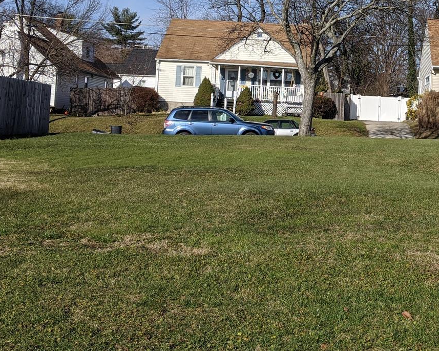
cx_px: 333
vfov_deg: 24.0
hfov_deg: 29.5
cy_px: 100
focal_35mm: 63
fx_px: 818
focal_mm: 4.44
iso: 62
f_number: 1.8
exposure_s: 1/4695
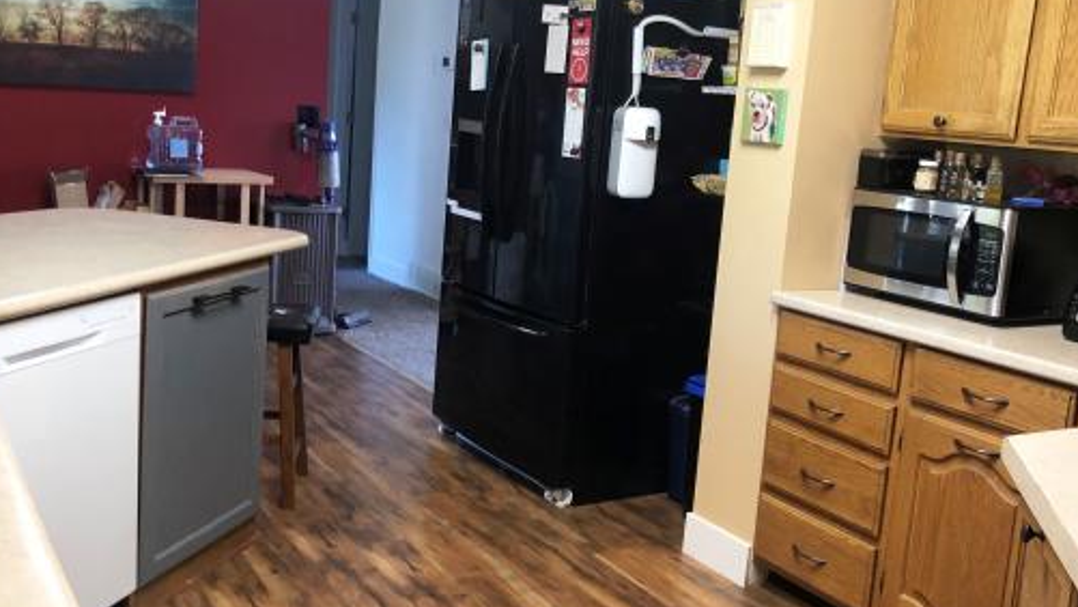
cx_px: 458
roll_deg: -3.6
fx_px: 1115
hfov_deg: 51.4
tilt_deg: -10.1
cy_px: 284
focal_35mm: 39
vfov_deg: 30.4
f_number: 1.8
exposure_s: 1/17
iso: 40
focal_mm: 4
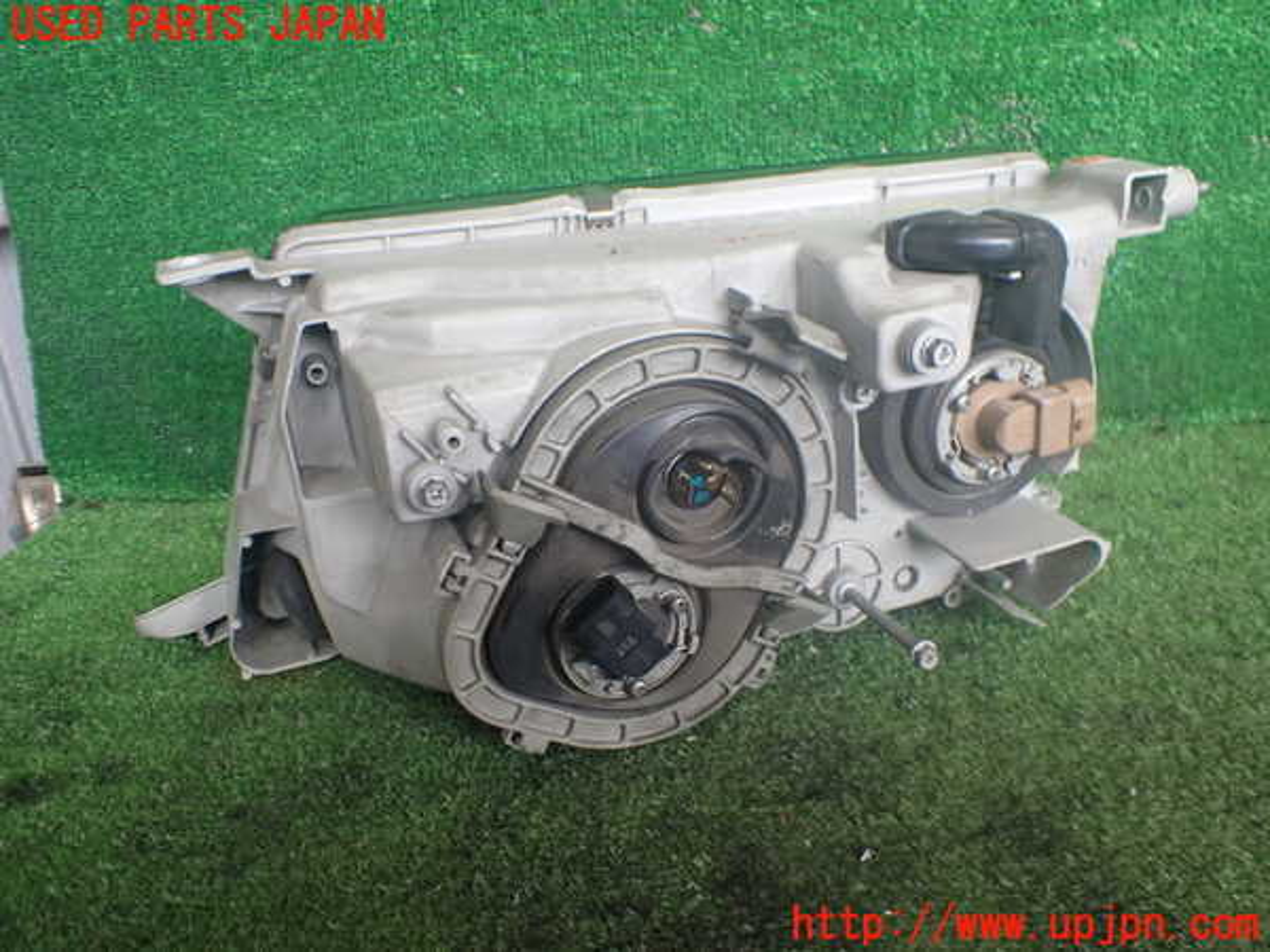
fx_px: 1101
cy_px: 476
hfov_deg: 60.0
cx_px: 635
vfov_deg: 46.8
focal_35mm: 30
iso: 320
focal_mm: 5.4
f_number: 2.3
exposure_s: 1/125
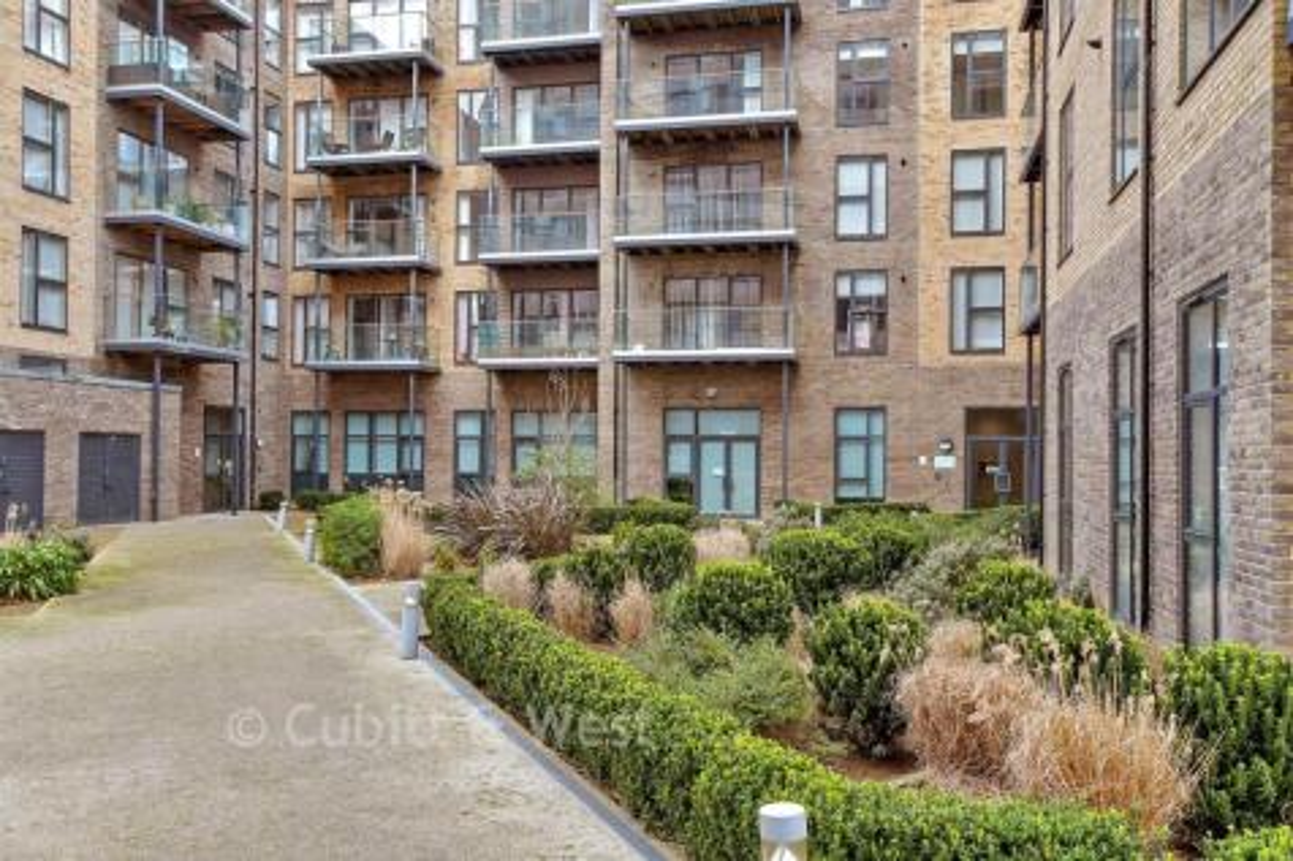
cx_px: 646
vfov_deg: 43.6
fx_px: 1077
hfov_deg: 61.9
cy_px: 430
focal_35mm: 30
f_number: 8
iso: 400
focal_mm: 20
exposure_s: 1/125
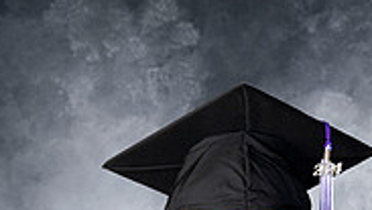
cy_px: 434
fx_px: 1855
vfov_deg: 6.3
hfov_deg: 11.4
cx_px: 242
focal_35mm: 188
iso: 250
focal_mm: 73
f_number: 9
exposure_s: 1/160
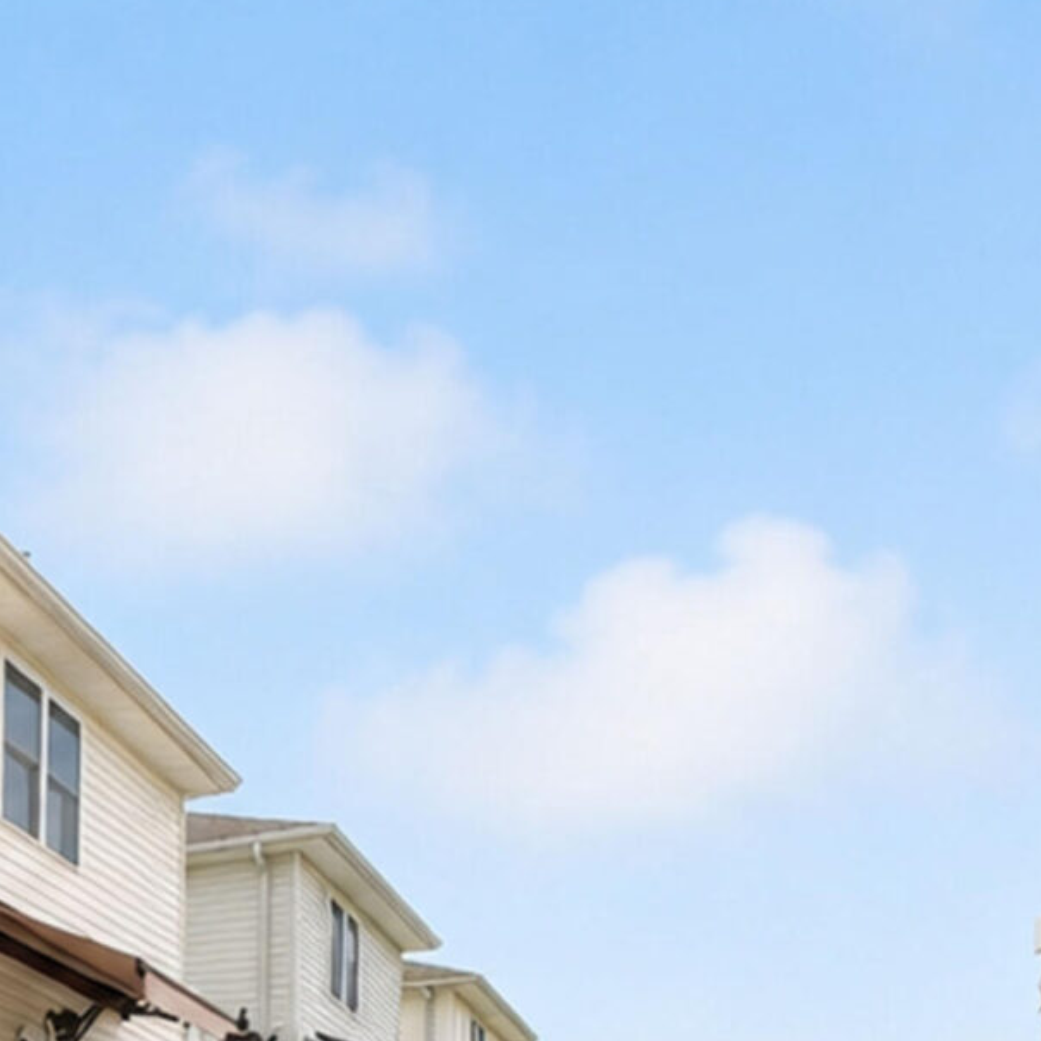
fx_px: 1837
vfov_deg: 26.9
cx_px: -593
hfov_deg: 23.8
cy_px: 1340
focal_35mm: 54
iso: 400
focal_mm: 10
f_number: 9
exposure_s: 1/250
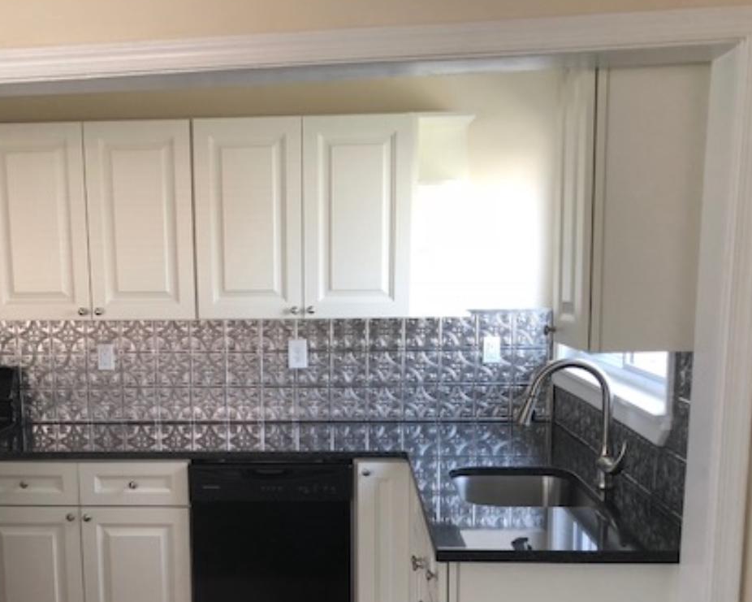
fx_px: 979
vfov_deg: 33.7
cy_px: 428
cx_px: 266
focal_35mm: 44
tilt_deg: -11.1
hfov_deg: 41.6
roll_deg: +0.4
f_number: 1.8
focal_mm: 3.99
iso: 25
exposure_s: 1/30
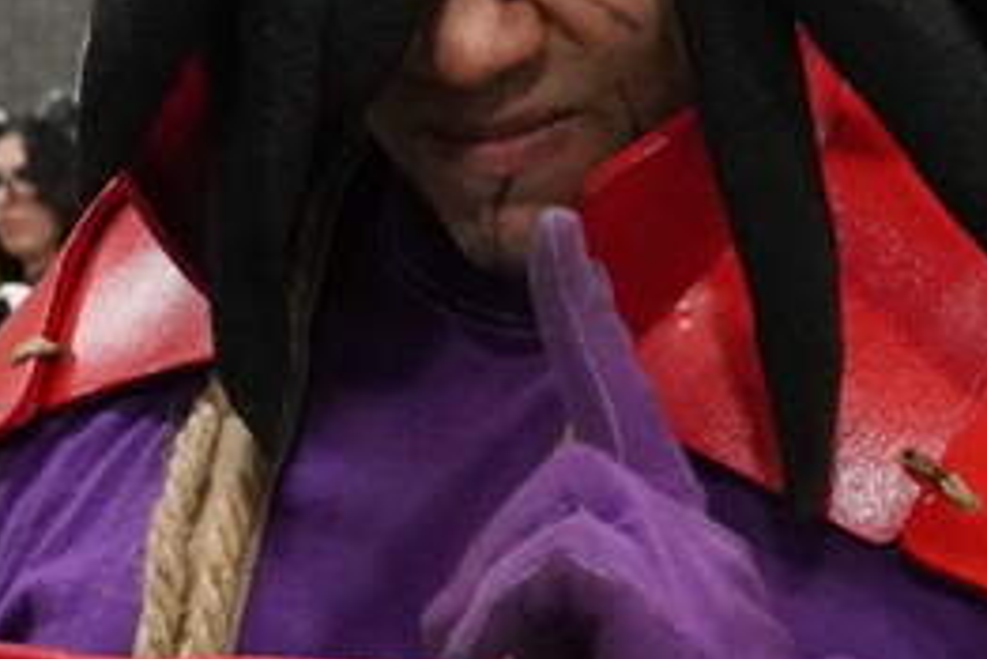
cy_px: 196
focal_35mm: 144
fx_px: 3958
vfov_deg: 9.5
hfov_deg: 14.2
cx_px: 494
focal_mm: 21
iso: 6400
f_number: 4
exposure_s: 1/160
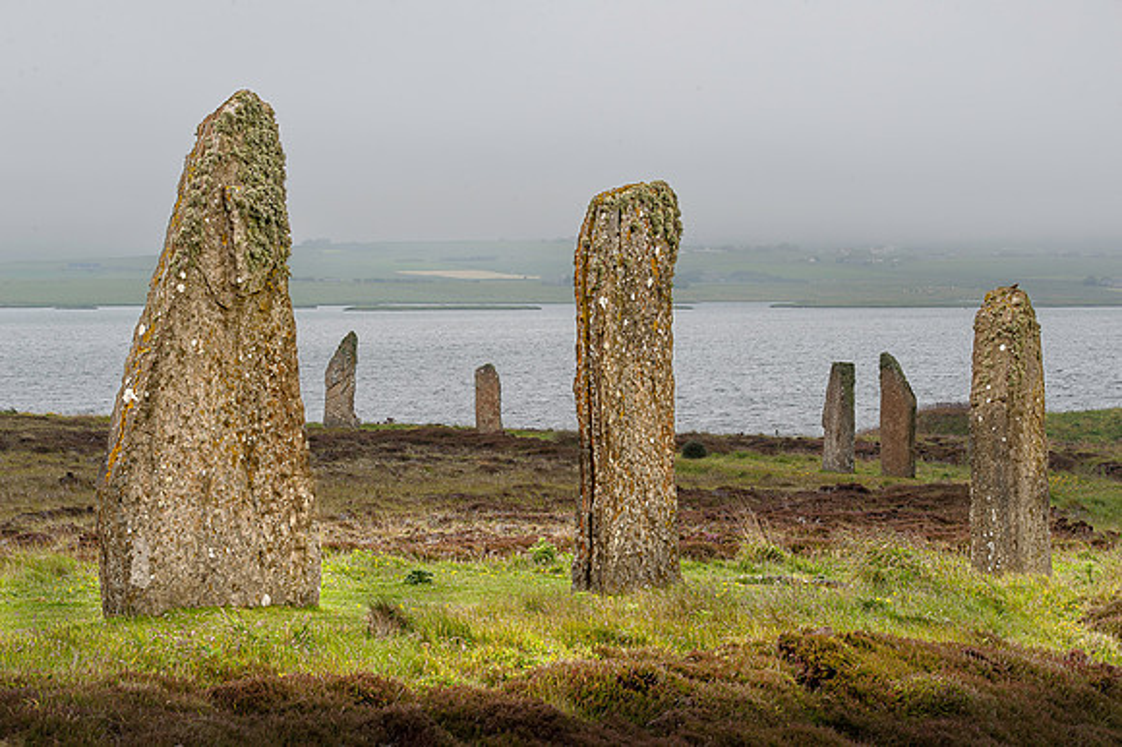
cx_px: 561
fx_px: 3489
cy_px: 374
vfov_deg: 12.2
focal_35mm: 112
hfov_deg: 18.3
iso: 200
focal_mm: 112
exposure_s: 1/160
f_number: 16
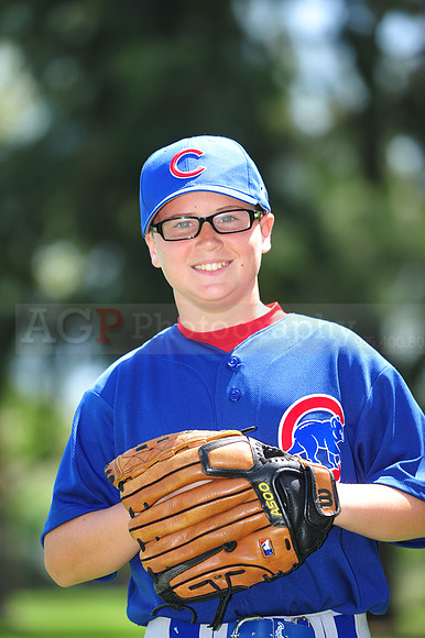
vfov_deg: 10.3
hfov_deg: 6.9
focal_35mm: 200
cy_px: 319
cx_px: 212
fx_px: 3546
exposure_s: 1/400
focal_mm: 200
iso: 200
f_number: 4.5
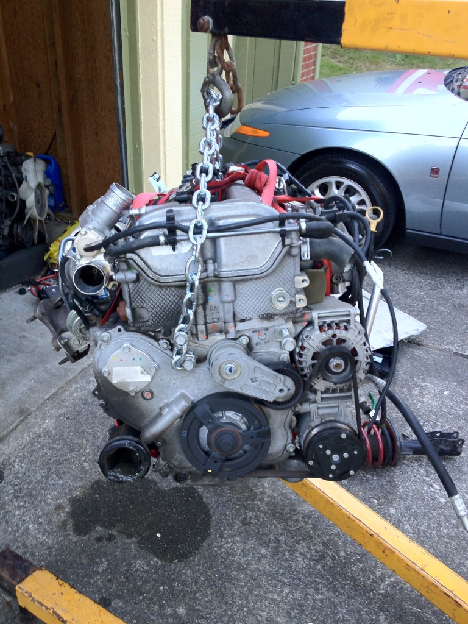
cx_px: 234
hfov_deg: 40.7
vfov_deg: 52.6
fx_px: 631
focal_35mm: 35
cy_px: 312
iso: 64
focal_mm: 4.3
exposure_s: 1/20
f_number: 2.4
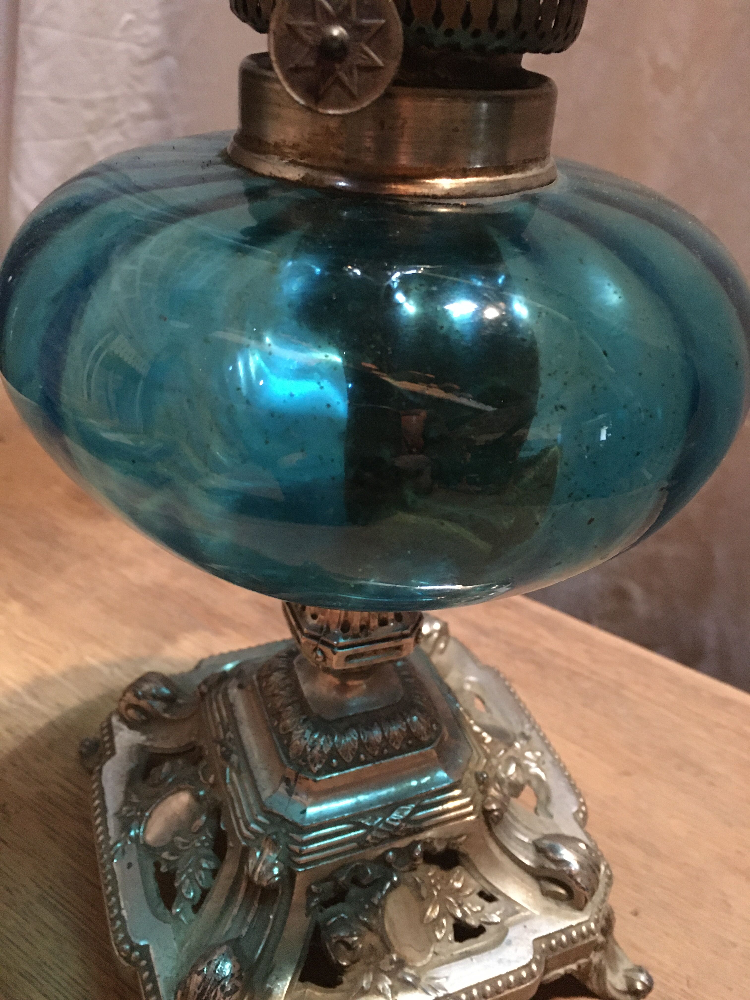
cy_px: 500
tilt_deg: -32.0
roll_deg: -5.6
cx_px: 375
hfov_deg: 48.2
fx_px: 838
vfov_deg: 61.7
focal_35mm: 29
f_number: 2.2
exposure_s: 1/17
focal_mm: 4.15
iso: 500
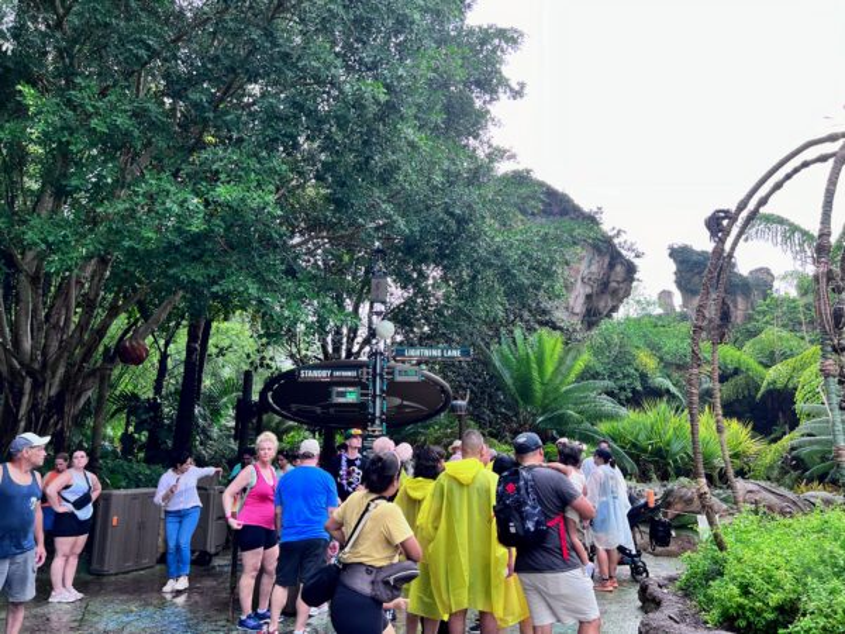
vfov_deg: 53.1
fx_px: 635
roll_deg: +0.2
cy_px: 317
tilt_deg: +13.1
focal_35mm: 26
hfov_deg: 67.3
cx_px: 422
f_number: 1.5
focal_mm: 5.7
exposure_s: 1/121
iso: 40
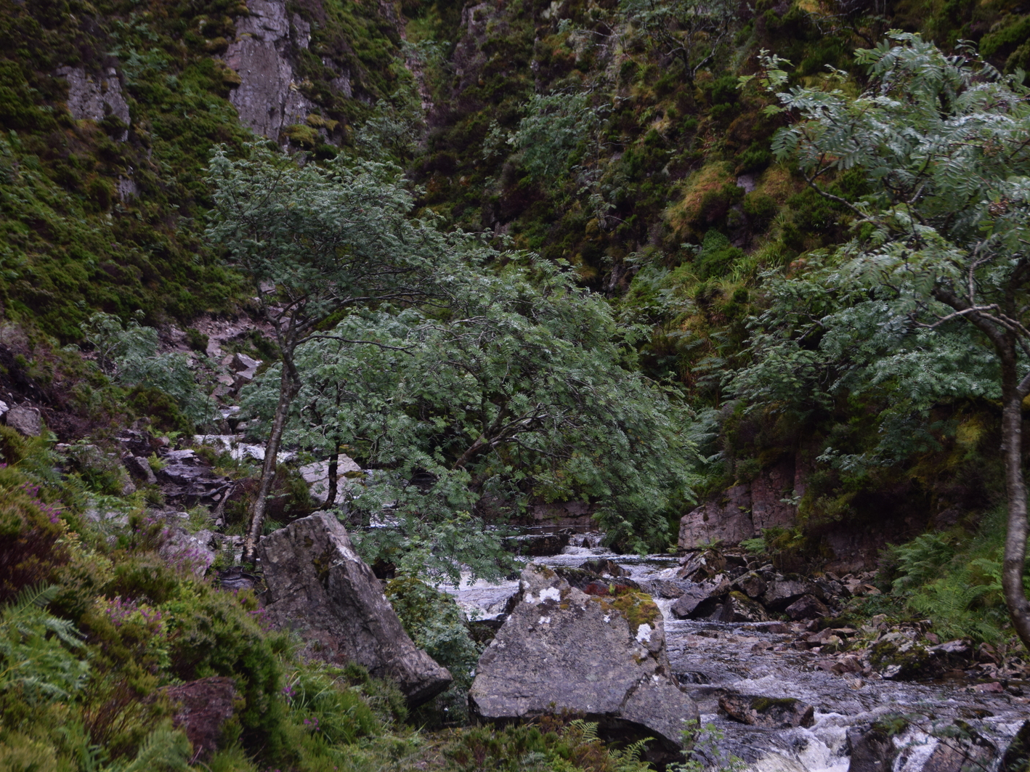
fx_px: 2664
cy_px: 386
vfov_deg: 16.5
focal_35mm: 90
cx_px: 504
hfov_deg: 21.9
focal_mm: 55
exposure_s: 1/160
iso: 400
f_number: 6.3
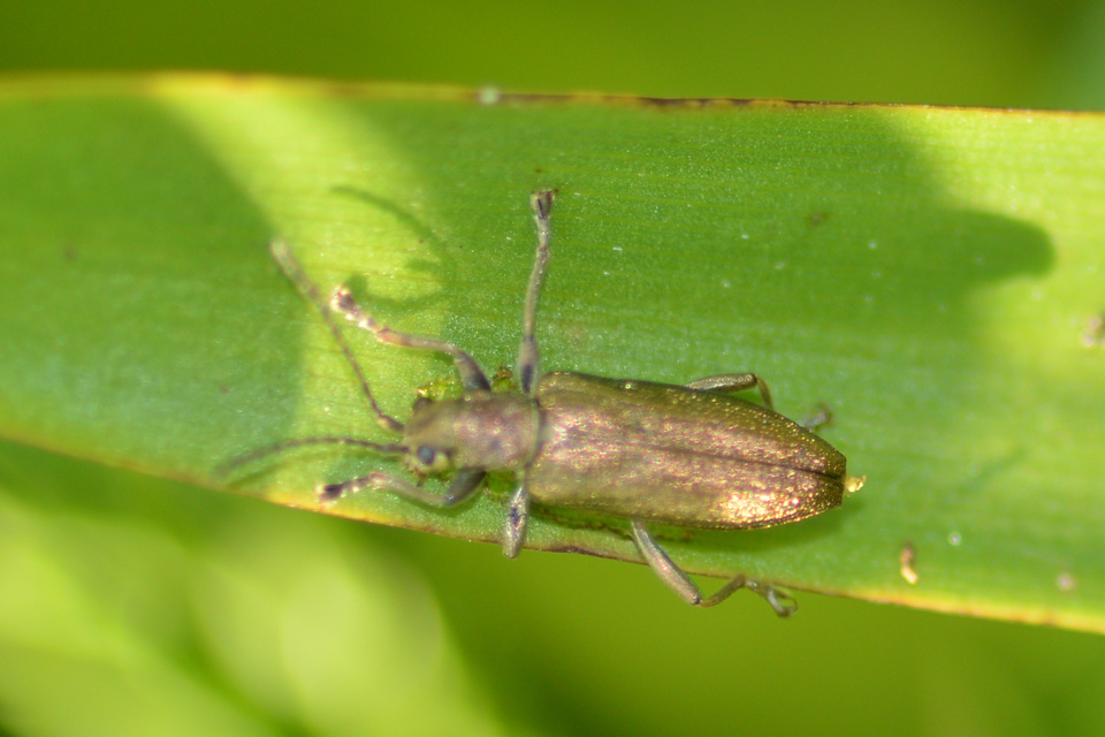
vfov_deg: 9.1
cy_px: 368
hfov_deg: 13.7
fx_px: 4604
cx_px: 552
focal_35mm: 150
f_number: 3.8
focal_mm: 100
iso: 100
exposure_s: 1/200
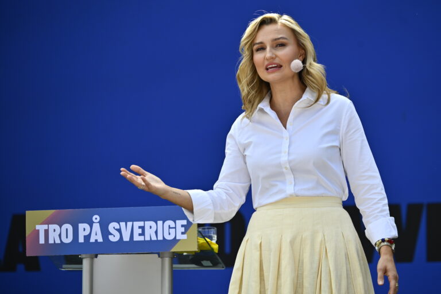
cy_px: 147
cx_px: 220
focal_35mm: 230
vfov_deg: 6.0
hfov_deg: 9.0
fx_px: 2817
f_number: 5
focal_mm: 230
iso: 200
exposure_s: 1/400
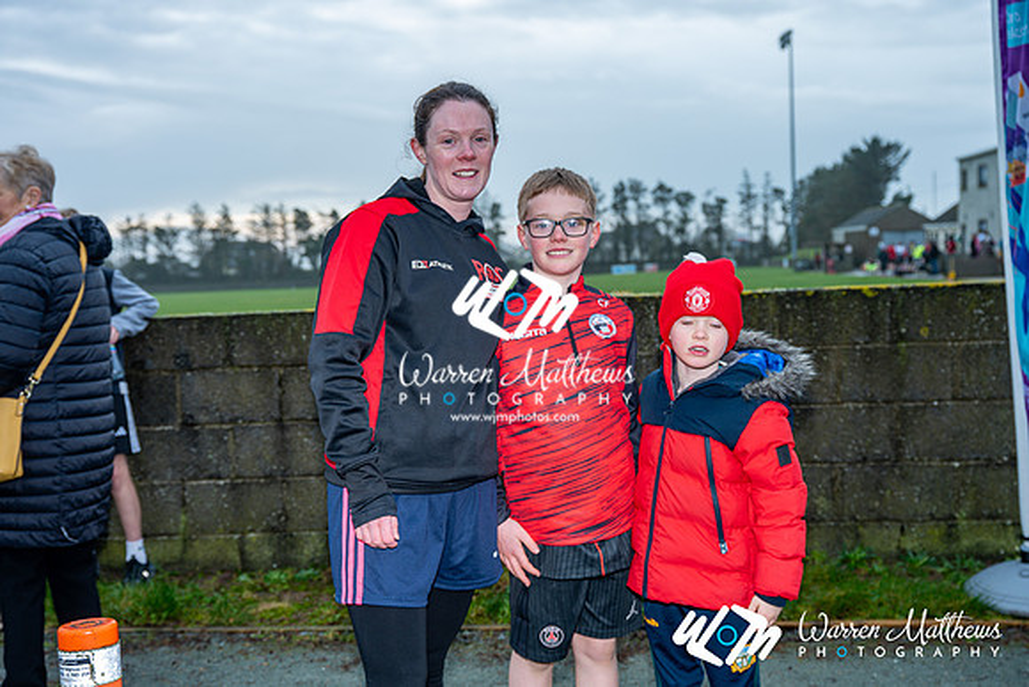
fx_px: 1144
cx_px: 514
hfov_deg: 48.4
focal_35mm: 40
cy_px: 344
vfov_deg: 33.4
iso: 100
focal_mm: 40
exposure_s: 1/250
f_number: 4
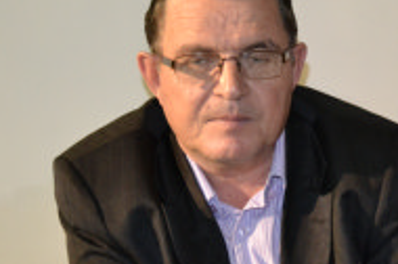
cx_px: 446
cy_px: 175
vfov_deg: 15.6
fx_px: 960
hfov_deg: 22.1
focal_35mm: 87
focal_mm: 22
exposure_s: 1/60
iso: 2000
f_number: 3.8
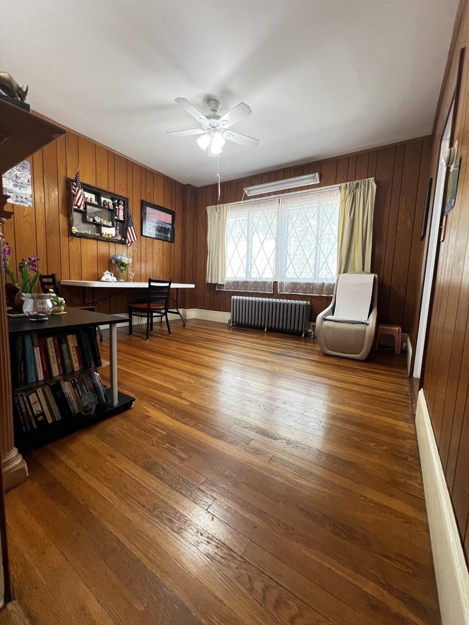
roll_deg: -2.0
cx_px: 234
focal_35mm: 13
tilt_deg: -5.5
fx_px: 235
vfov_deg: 106.2
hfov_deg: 89.9
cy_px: 312
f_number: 1.8
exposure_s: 1/60
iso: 250
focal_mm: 1.57
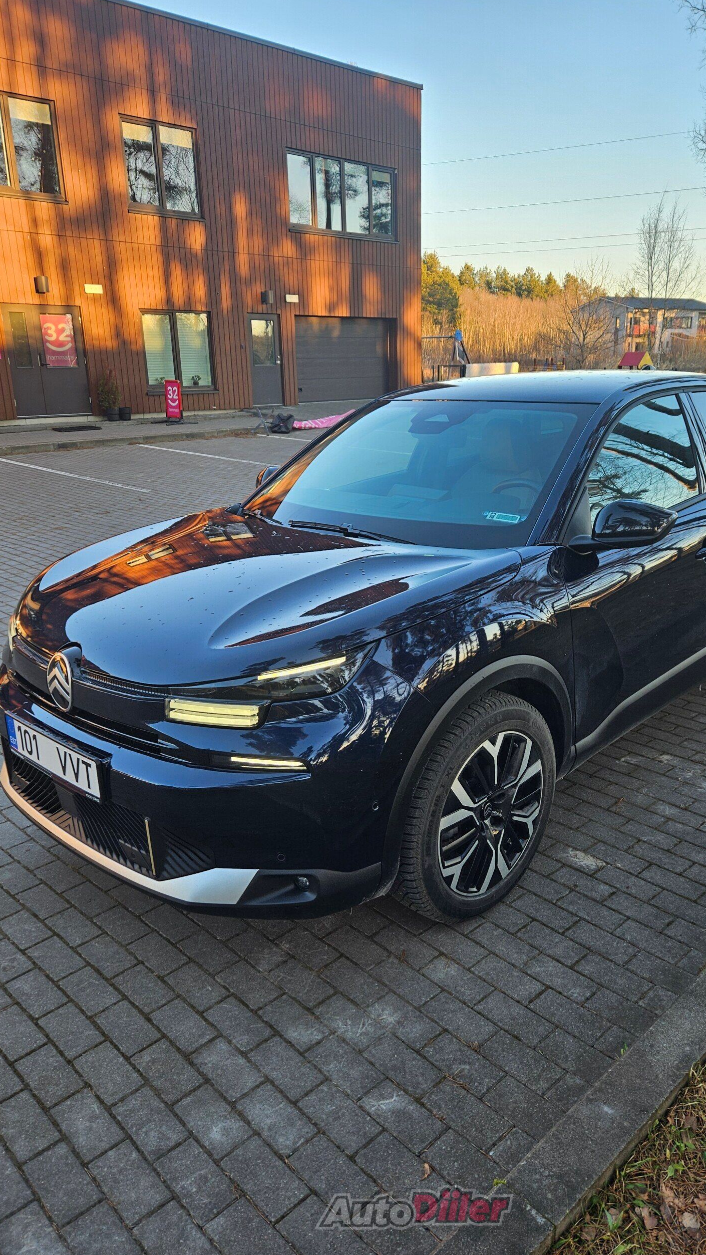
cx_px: 414
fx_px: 865
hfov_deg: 44.2
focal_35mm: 26
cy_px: 629
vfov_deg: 71.9
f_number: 1.8
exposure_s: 1/100
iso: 25
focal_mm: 5.4
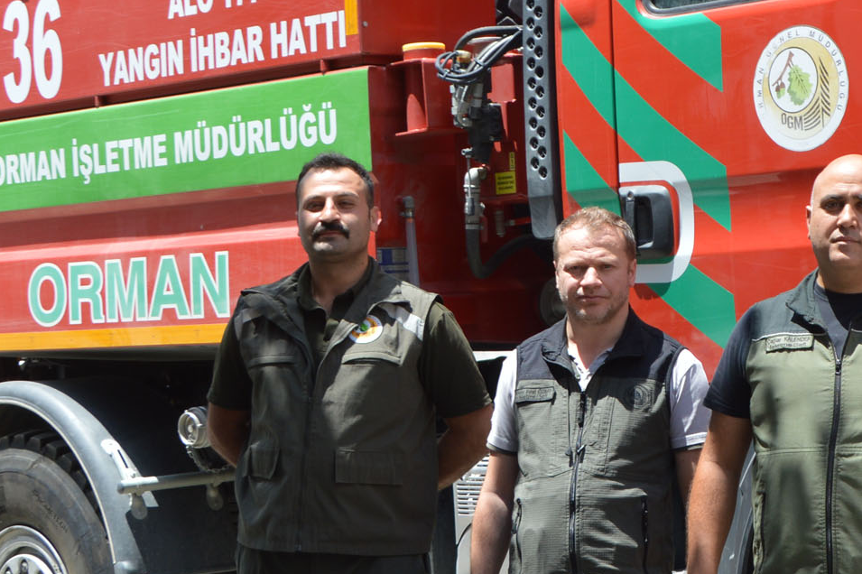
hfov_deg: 20.2
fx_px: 2346
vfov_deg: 13.9
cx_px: 866
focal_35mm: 98
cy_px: 224
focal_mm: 22
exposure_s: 1/200
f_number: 7.1
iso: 100
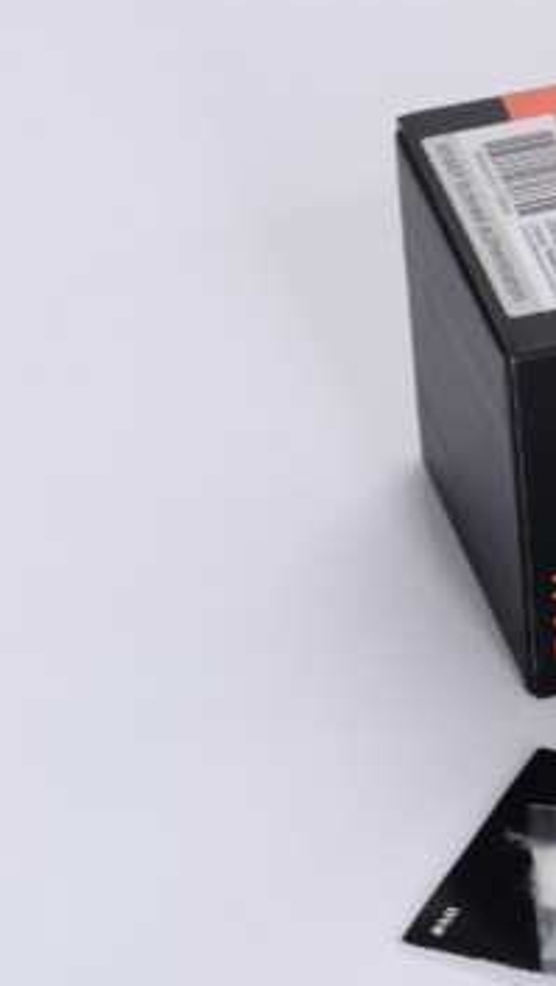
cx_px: 1028
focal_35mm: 206
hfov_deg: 5.8
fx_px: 5390
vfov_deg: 10.5
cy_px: 543
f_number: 13
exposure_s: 1/125
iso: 100
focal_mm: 58
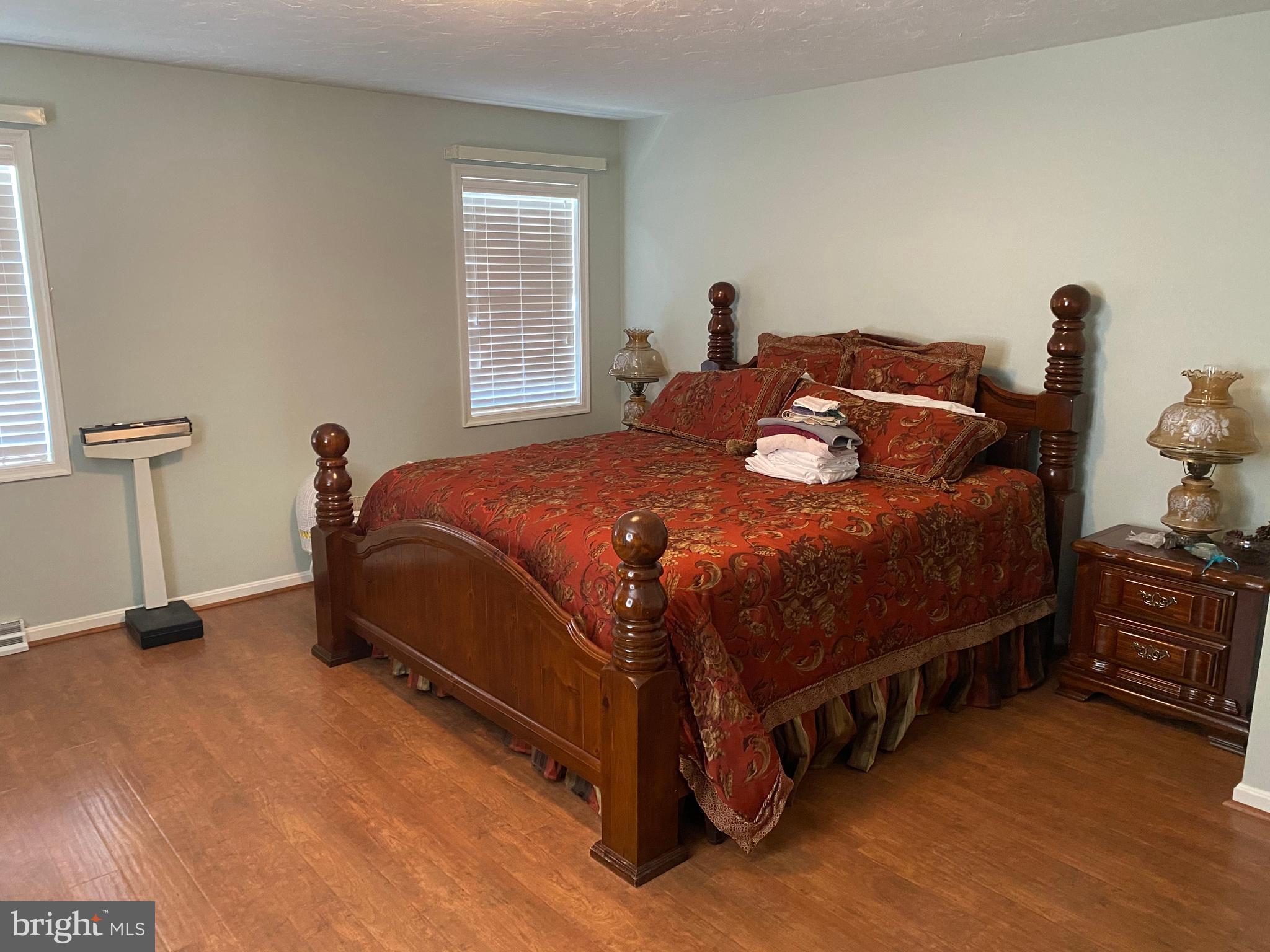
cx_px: 635
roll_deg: -0.3
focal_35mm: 26
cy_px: 476
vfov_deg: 53.1
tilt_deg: -11.6
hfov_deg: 67.3
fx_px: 954
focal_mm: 4.25
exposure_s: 1/40
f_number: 1.8
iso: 500
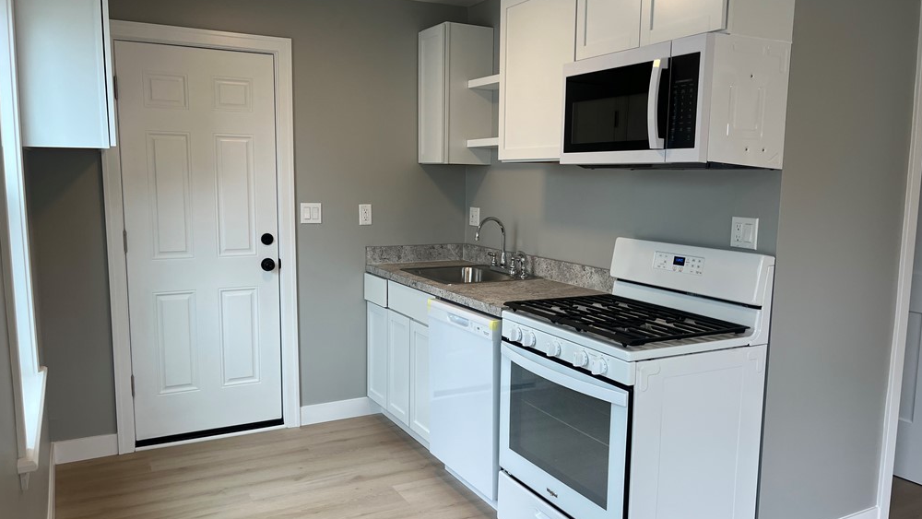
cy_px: 274
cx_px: 462
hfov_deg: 66.1
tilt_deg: -8.4
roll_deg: -0.2
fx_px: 709
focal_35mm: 29
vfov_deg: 40.2
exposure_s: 1/120
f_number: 1.6
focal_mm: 5.1
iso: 50
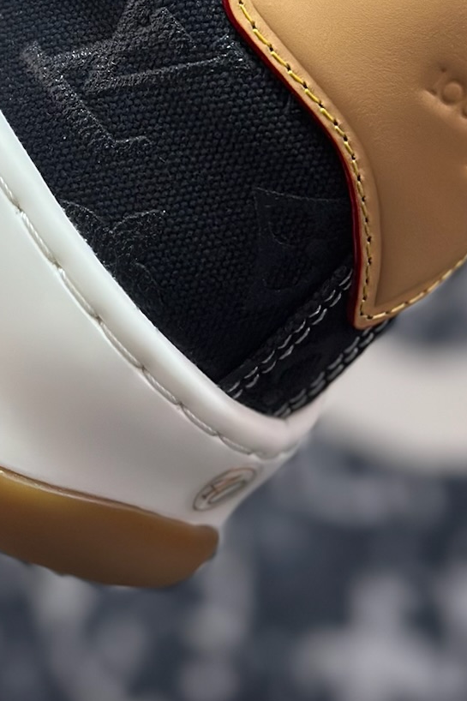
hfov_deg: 10.9
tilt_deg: -58.5
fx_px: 2433
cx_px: -7
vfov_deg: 15.9
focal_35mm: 125
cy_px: -77
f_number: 1.78
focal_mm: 6.86
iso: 80
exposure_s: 1/1120
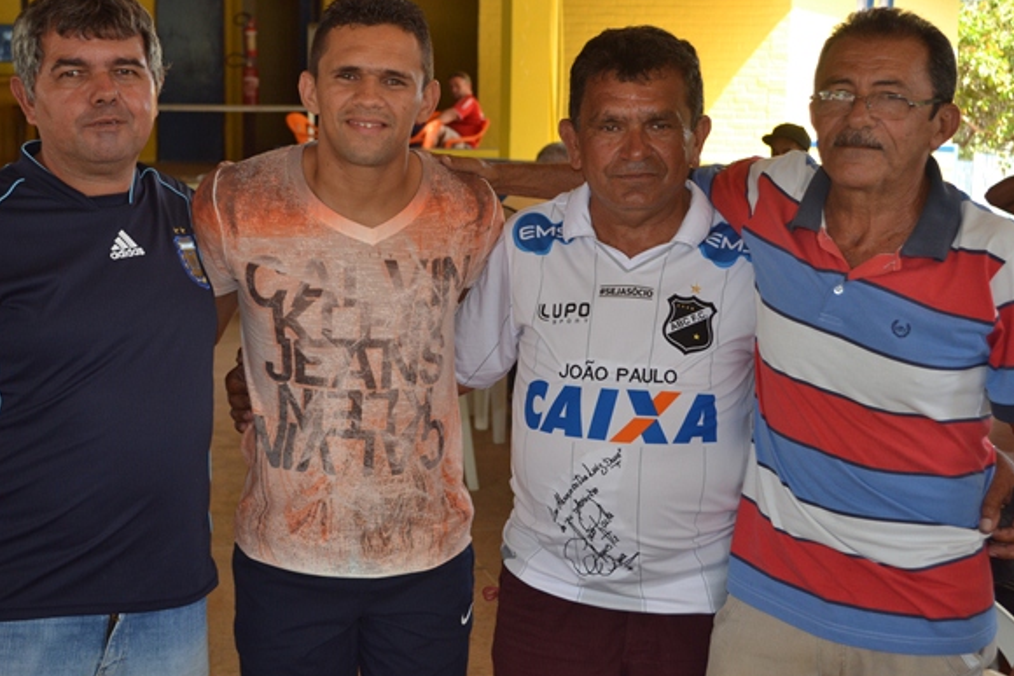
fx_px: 1493
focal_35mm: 53
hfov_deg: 37.5
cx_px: 493
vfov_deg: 25.5
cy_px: 321
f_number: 4.8
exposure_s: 1/125
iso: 250
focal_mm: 32
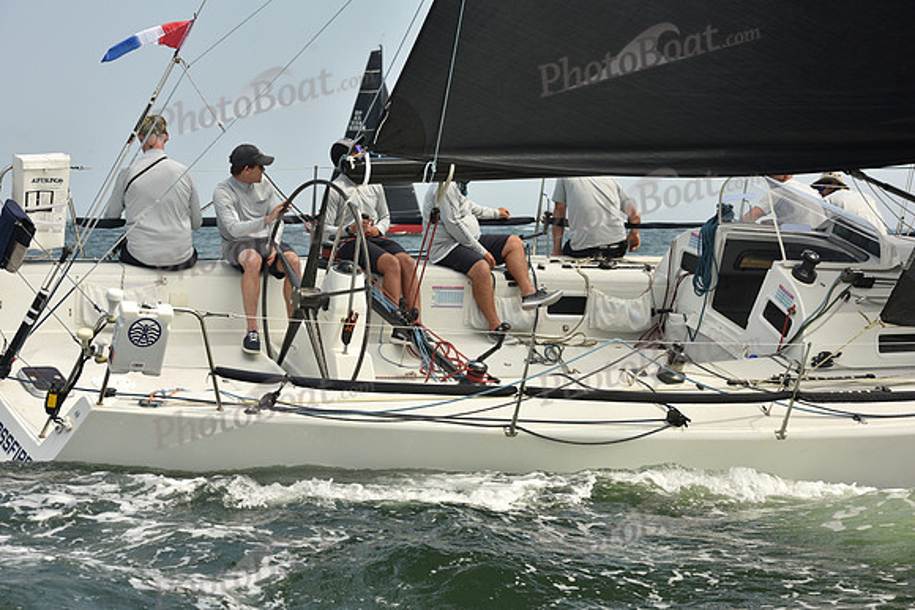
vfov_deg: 15.9
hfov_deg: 23.6
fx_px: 2186
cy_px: 305
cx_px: 458
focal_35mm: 86
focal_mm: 86
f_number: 8
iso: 250
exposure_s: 1/800
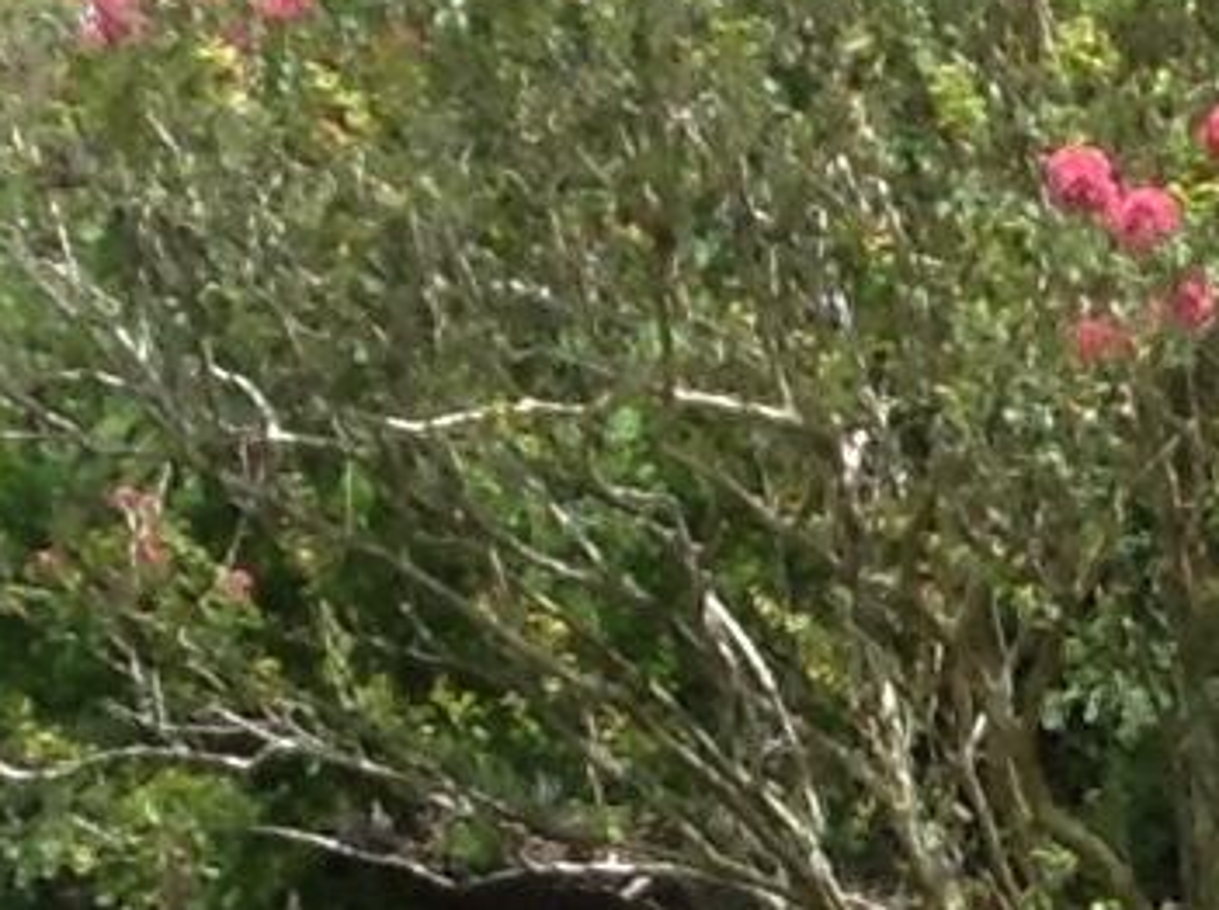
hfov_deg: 7.6
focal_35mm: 244
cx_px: 2858
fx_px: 8578
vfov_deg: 5.9
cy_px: 1869
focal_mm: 3.3
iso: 32
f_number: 2.4
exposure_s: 1/604
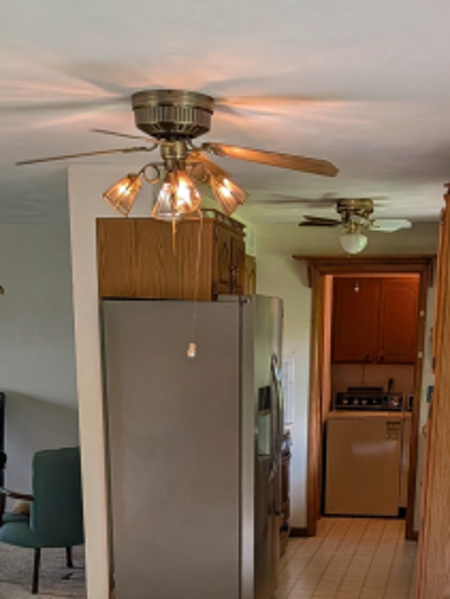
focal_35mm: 57
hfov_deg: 25.7
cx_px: 247
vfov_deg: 30.2
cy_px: 662
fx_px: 987
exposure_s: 1/120
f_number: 1.7
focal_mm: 4.53
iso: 100
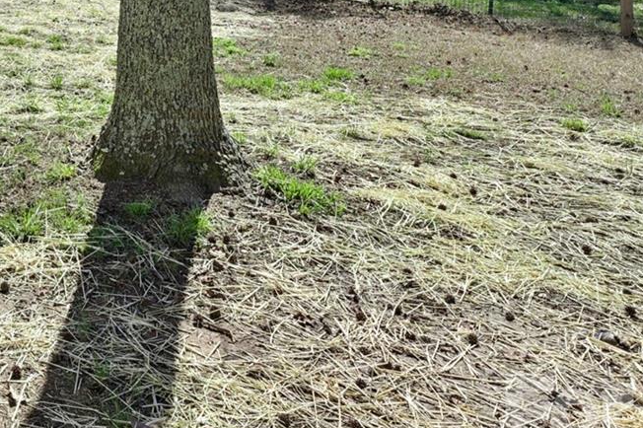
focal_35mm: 44
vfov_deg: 26.5
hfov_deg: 33.1
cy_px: -106
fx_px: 785
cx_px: -190
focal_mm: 14
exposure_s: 1/320
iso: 100
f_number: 8
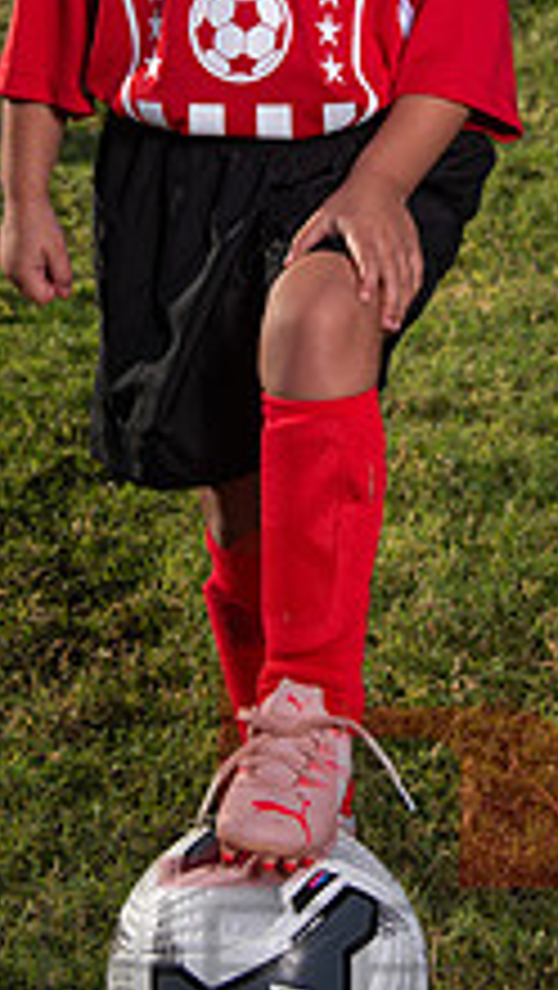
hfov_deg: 11.8
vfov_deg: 20.4
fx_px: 2705
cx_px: 238
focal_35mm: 103
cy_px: 140
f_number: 5.6
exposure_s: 1/1000
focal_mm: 48
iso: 100
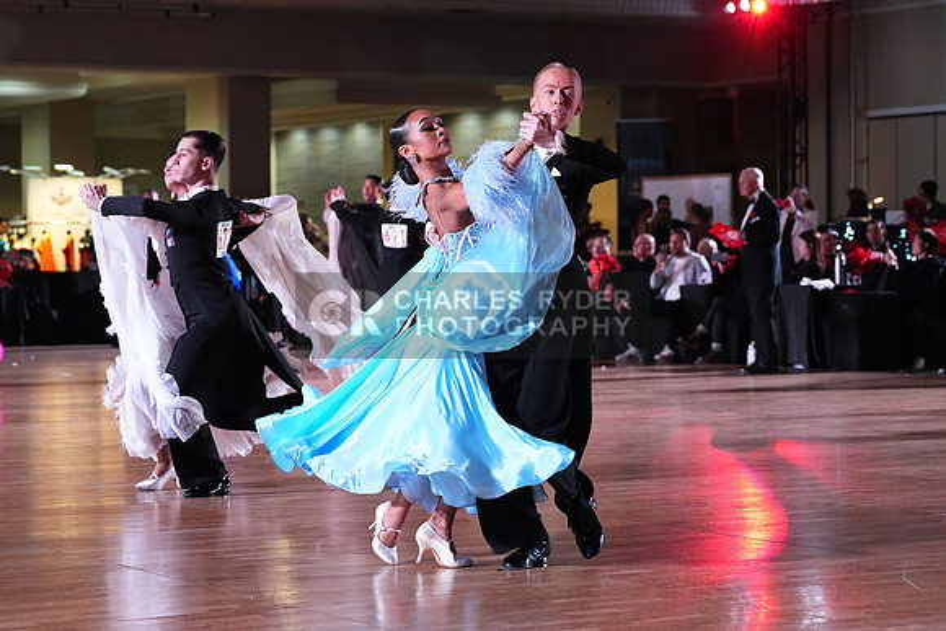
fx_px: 2576
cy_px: 316
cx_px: 473
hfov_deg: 20.8
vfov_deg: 14.0
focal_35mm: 98
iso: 10000
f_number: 5.6
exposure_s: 1/400
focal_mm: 98
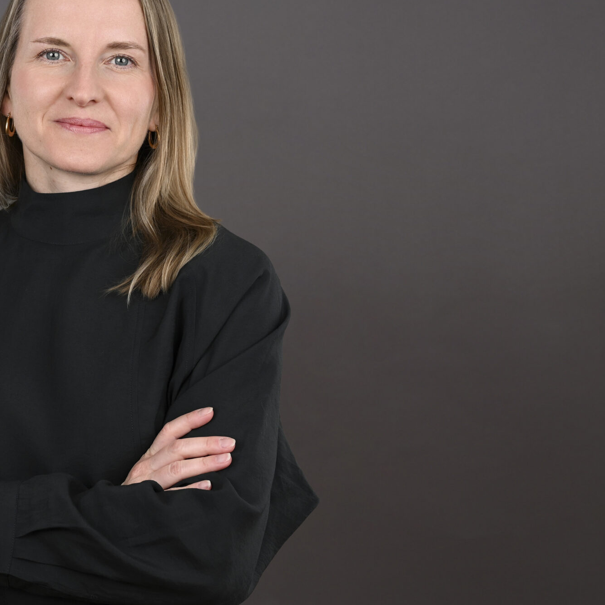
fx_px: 1325
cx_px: 87
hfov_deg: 25.1
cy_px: 221
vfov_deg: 25.6
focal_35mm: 67
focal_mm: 41
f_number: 8
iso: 100
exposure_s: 1/160
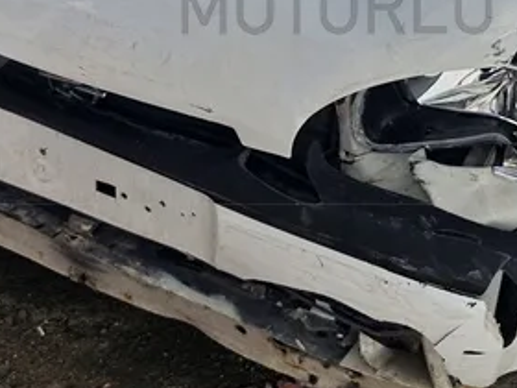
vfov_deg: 16.5
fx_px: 1255
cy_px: -133
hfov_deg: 23.3
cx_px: 277
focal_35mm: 84
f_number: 1.8
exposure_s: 1/1948
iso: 50
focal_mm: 5.54
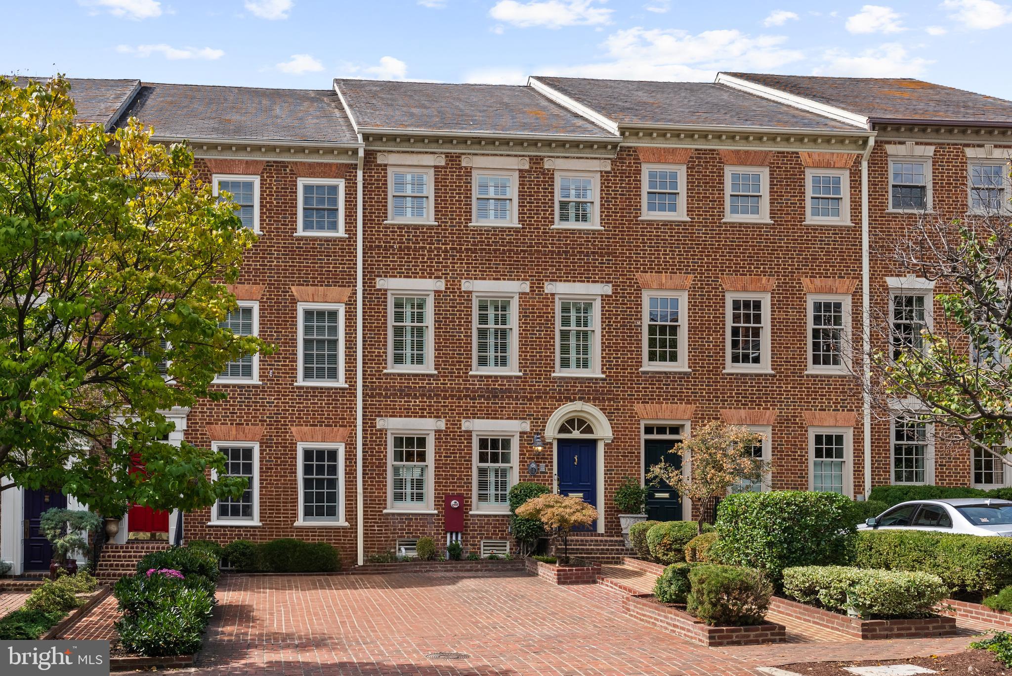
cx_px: 506
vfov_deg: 42.4
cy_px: 338
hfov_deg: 60.3
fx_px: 872
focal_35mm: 31
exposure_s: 1/250
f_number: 8
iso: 200
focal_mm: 31
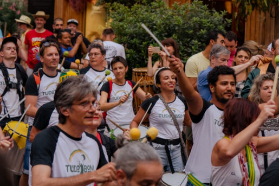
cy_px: 53
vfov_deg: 13.4
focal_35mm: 102
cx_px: 199
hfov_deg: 19.9
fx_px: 790
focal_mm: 70
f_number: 4
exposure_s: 1/320
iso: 640
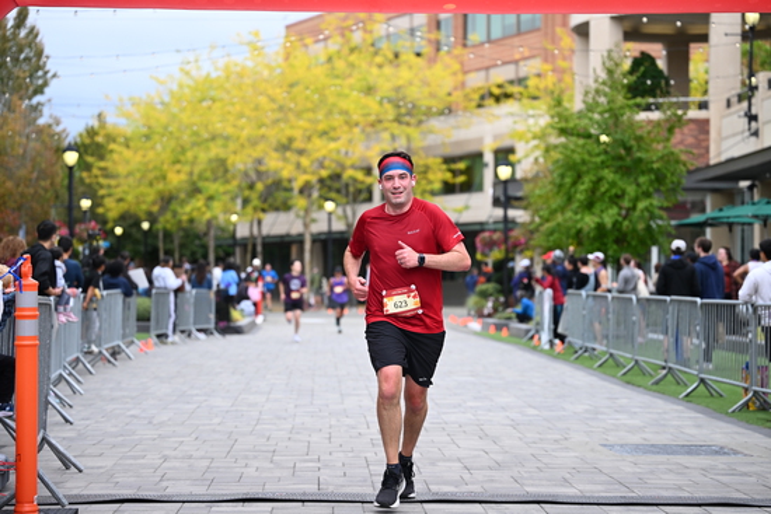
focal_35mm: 86
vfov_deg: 15.9
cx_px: 386
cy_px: 257
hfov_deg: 23.6
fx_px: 1842
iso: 640
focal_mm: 86
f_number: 2.8
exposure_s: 1/2000
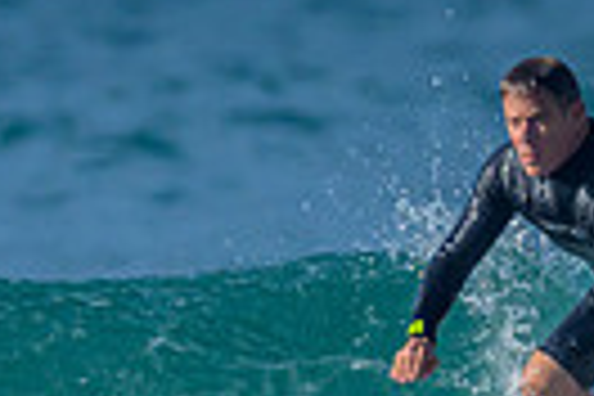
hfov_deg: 0.4
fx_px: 79425
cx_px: 293
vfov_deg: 0.3
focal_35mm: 4814
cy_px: 891
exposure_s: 1/4000
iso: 720
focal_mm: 800
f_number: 6.3
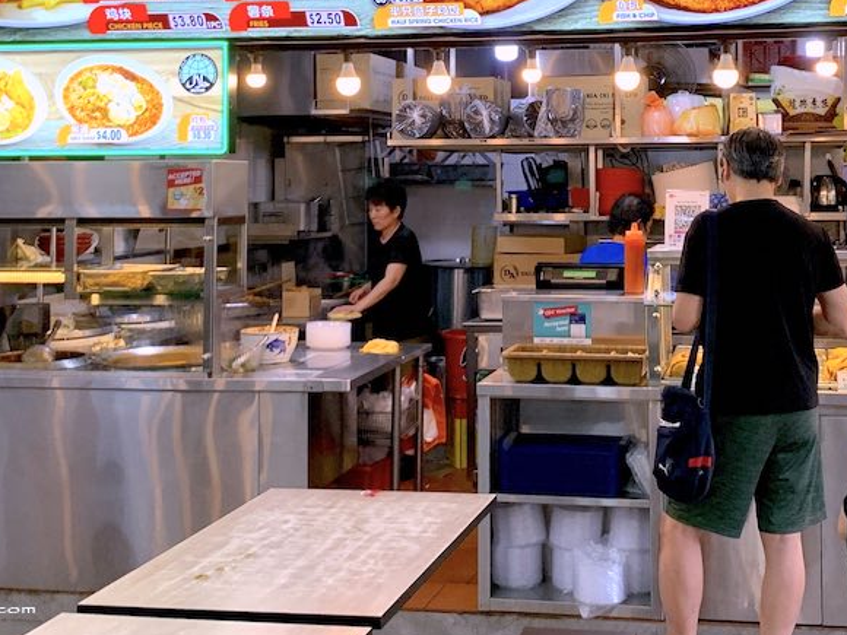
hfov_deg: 43.6
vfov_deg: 32.6
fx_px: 1052
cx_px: 513
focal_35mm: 43
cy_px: 118
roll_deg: -0.7
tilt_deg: +2.1
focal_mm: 4.25
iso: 50
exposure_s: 1/121
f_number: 1.8
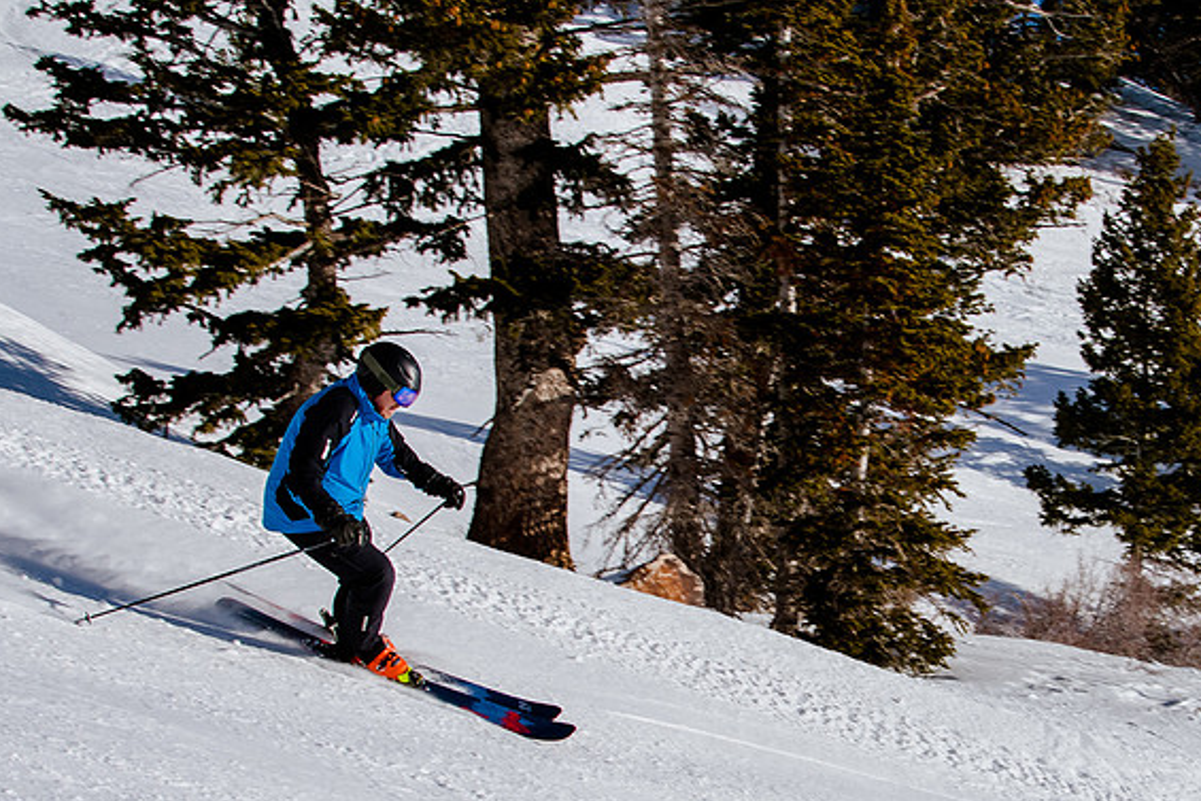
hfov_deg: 26.0
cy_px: 561
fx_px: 2569
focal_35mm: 77
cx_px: 878
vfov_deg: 17.7
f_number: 8
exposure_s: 1/1000
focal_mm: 30
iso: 160
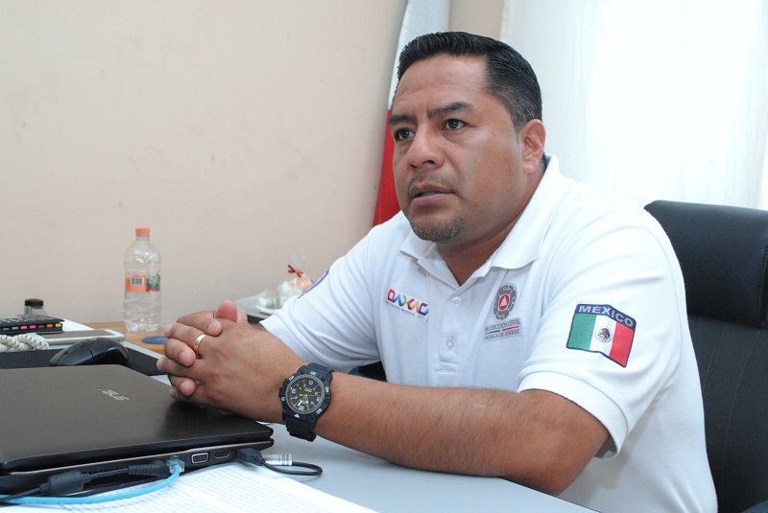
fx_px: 897
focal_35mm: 42
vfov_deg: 32.0
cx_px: 384
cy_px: 256
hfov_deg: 46.4
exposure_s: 1/100
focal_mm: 28
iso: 1600
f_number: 8
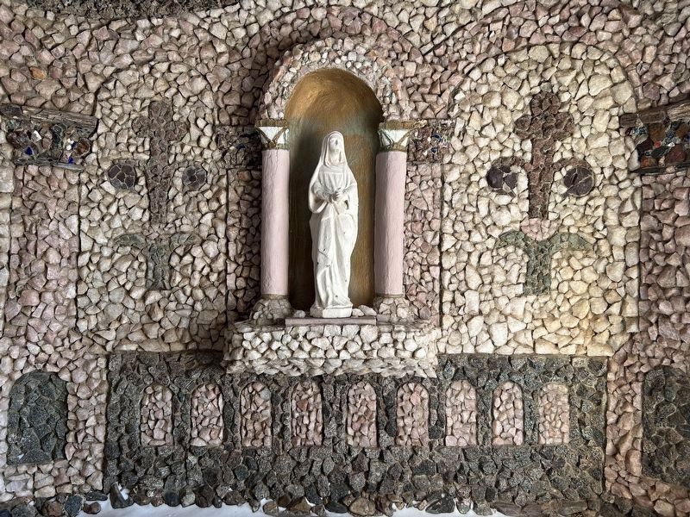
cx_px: 345
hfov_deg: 67.3
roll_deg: +0.3
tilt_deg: -0.9
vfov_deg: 53.1
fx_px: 518
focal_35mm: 26
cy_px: 258
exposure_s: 1/121
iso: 40
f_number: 1.5
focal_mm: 5.7
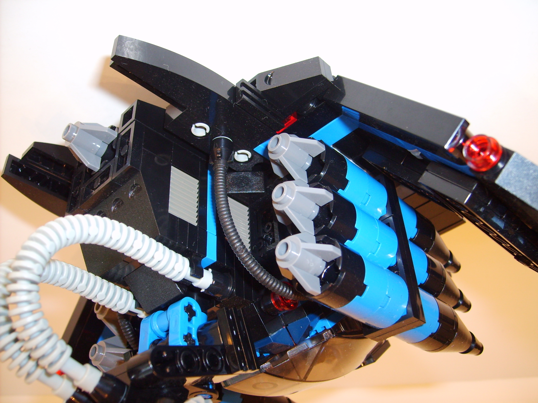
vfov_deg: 40.7
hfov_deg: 52.6
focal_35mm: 35
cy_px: 202
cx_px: 269
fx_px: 544
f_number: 2.8
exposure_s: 1/30
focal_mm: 5.8
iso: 96
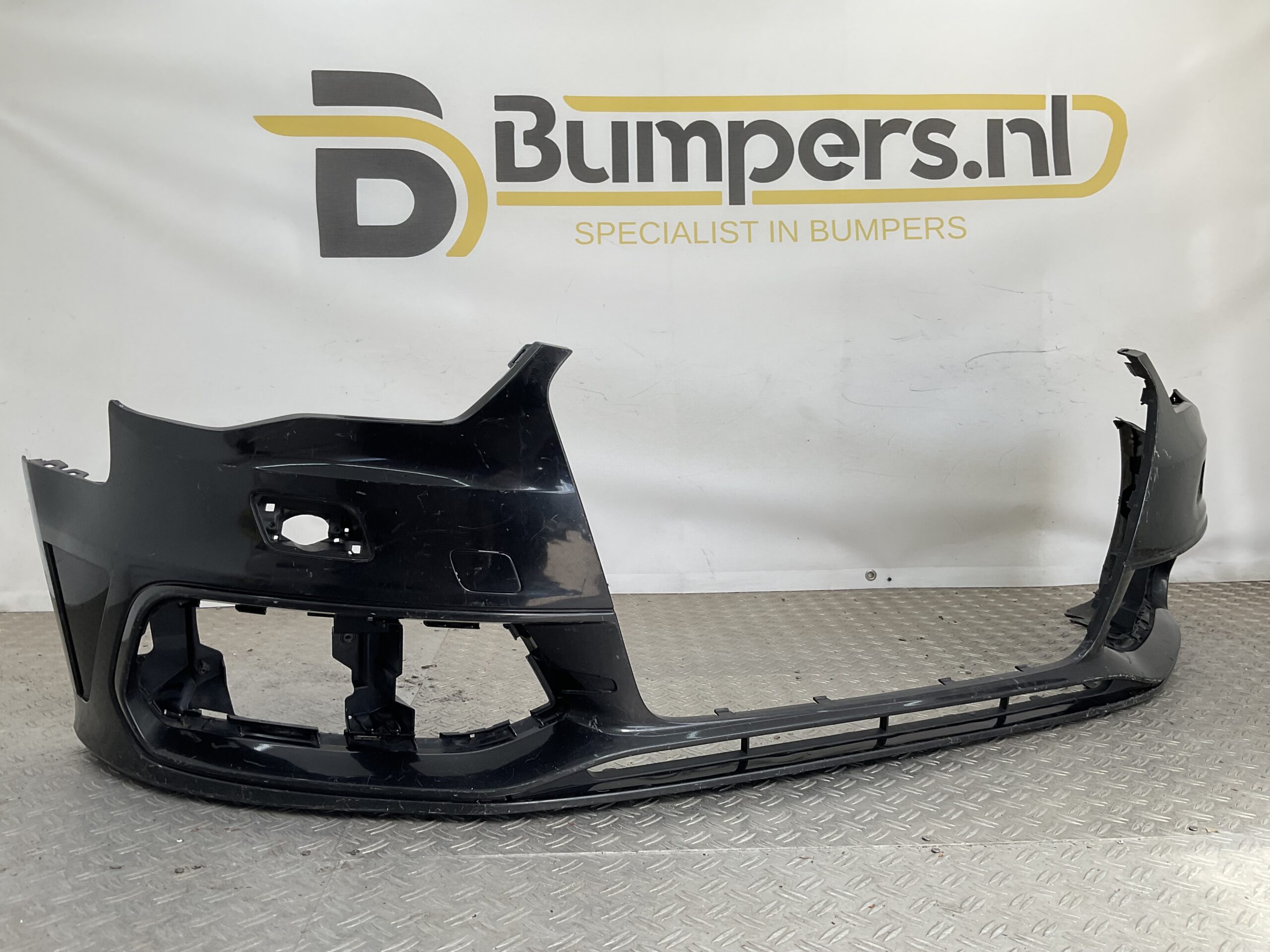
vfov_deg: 48.2
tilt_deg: -6.3
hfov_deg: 61.7
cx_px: 635
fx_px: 1064
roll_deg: -1.2
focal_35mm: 29
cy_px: 476
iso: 16
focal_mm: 3
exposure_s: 1/284
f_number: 1.8
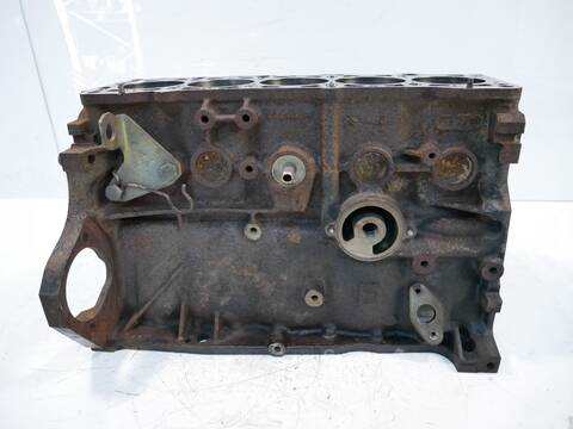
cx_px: 286
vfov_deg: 56.8
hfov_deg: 71.6
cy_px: 214
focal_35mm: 24
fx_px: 397
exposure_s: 1/60
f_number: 3.5
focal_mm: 12
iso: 800
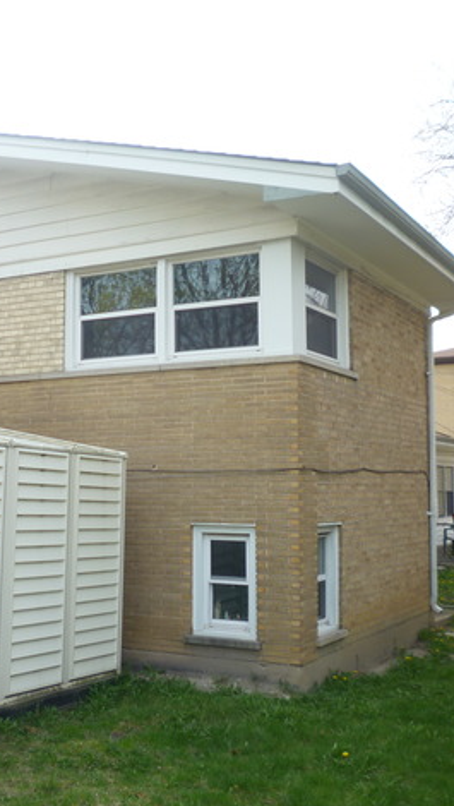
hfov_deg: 27.7
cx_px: 166
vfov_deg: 47.3
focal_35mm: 43
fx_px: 919
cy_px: 396
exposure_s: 1/250
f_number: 3.3
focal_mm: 5.2
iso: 80
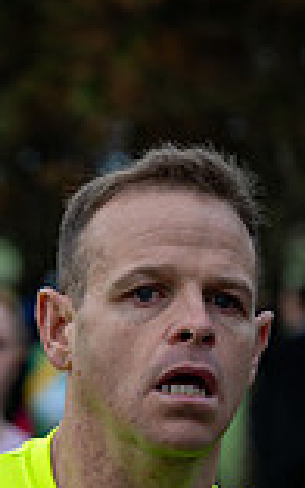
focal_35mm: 264
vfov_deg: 7.9
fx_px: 3514
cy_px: 406
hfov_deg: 4.9
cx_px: -258
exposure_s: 1/1250
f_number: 2.8
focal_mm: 70
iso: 360
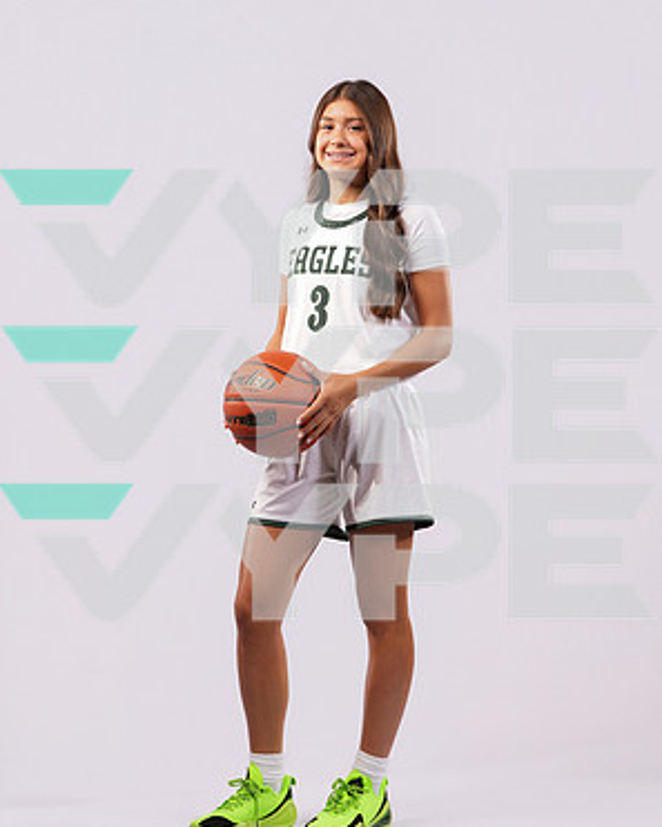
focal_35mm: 90
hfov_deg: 17.1
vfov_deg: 21.3
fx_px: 2203
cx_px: 332
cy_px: 397
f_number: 11
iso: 160
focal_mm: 79
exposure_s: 1/125
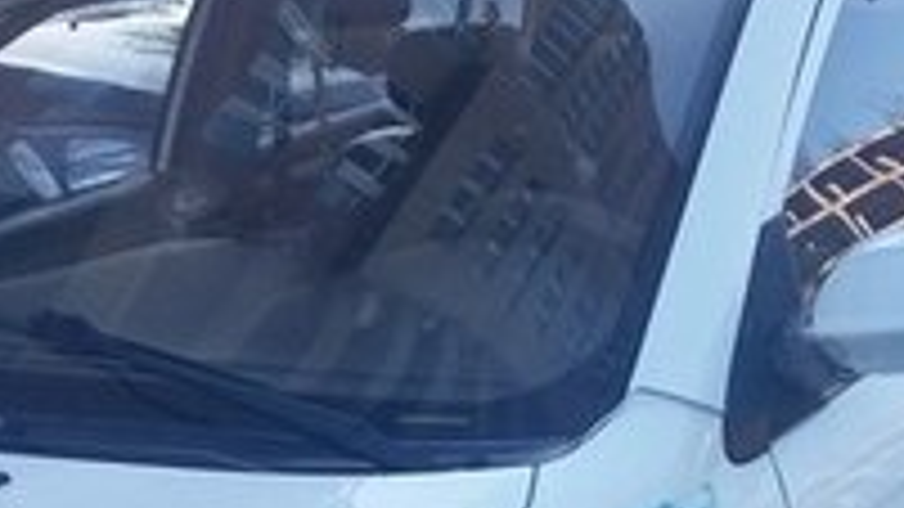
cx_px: 648
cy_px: 793
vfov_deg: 11.5
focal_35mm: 100
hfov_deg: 21.2
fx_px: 2397
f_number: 1.9
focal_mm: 3.7
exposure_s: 1/286
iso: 64
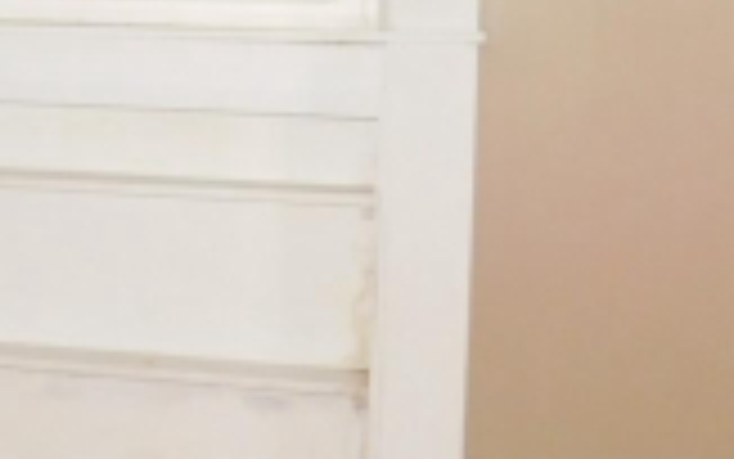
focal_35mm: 100
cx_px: -214
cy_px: -27
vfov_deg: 12.9
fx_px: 2001
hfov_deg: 19.2
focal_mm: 4
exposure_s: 1/30
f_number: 3
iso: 200
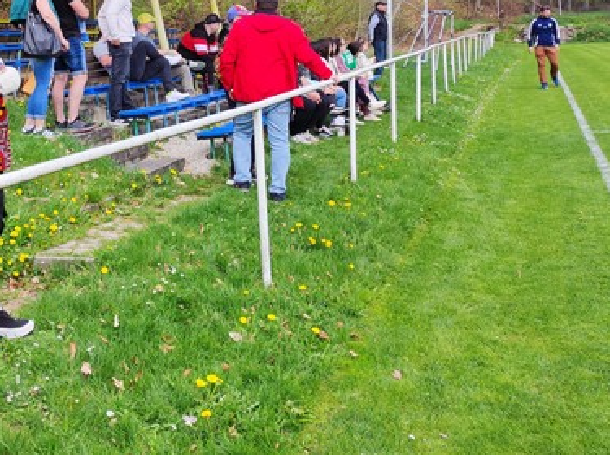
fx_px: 880
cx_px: 78
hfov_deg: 36.2
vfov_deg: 28.1
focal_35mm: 50
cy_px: 56
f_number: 1.79
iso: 50
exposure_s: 1/417
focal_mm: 4.7
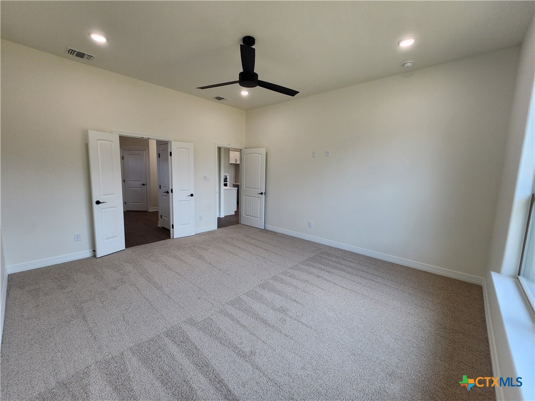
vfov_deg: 89.9
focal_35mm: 13
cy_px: 200
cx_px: 268
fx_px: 201
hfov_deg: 106.2
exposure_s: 1/120
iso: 80
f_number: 2.2
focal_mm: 2.2
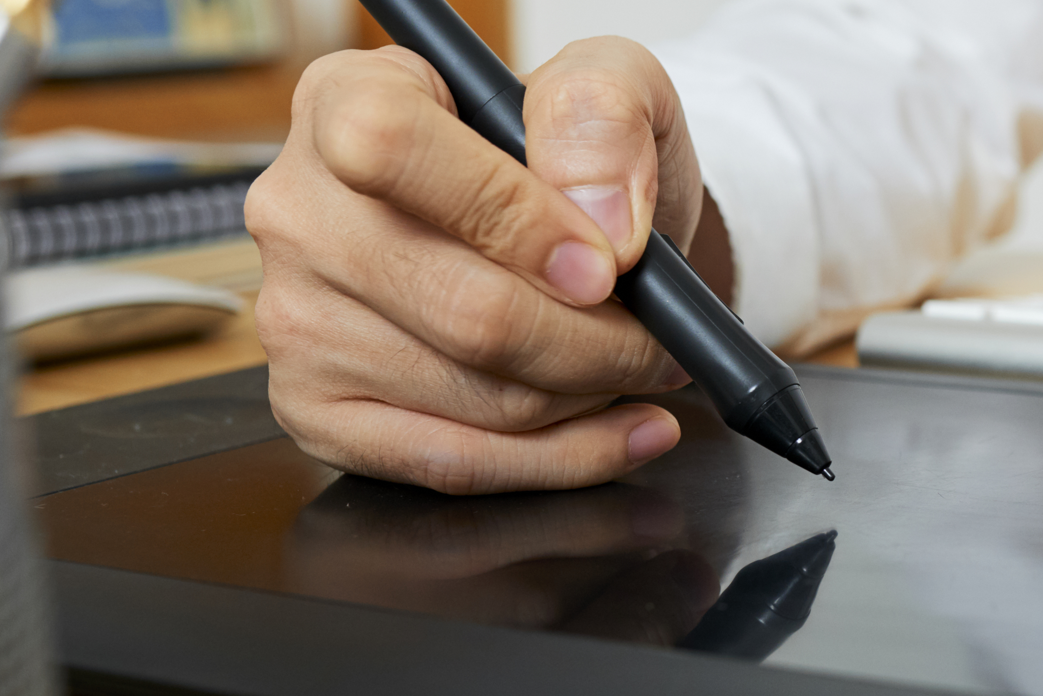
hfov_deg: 21.0
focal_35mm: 90
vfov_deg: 15.2
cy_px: 434
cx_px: 1266
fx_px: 2608
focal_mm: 35
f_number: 4.5
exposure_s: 1/200
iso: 400
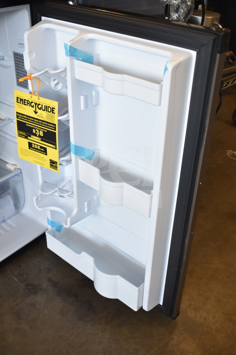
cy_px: 178
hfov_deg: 35.5
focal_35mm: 38
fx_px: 369
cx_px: 118
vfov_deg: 51.3
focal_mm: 25
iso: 280
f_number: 4
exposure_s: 1/40
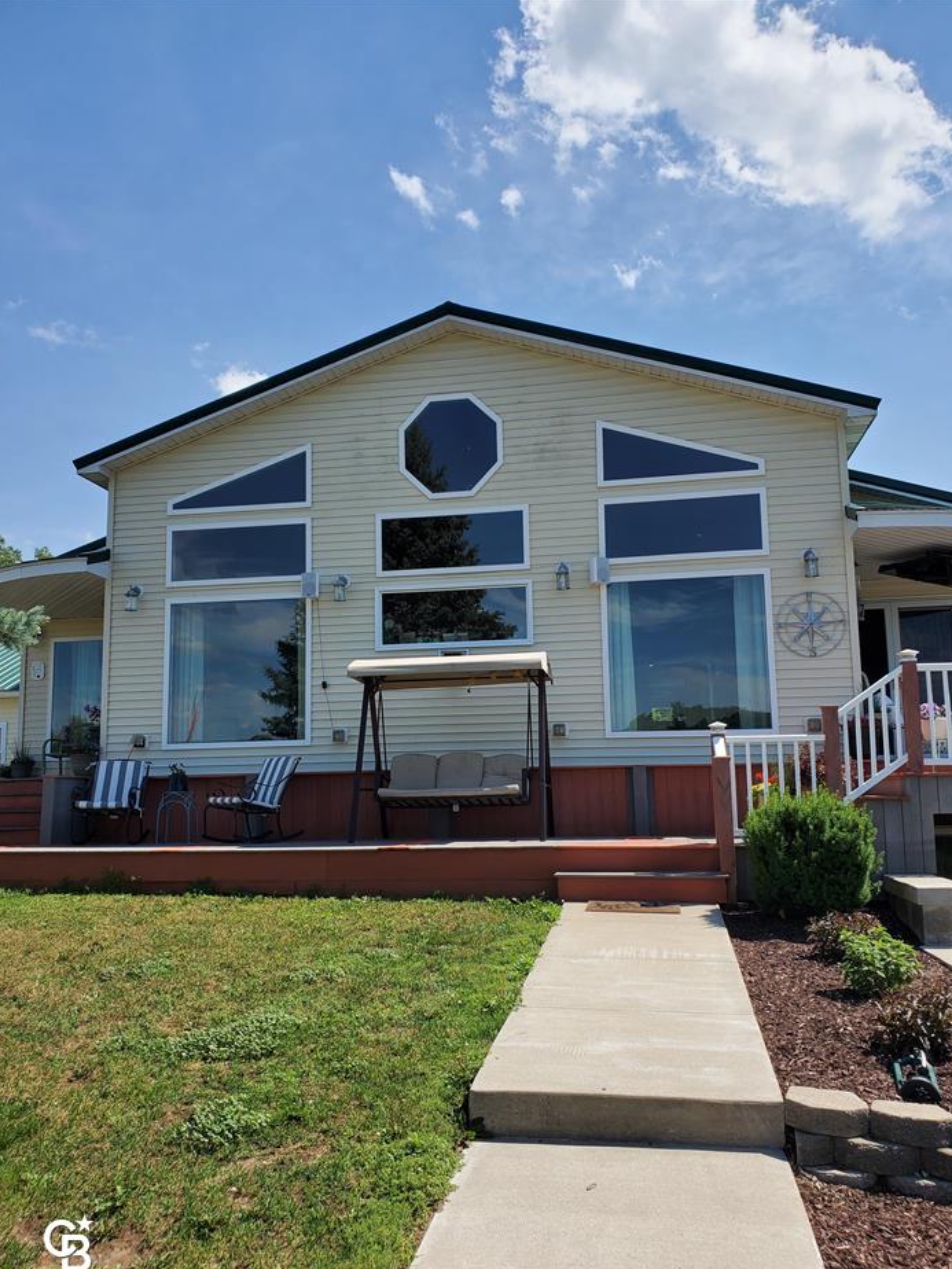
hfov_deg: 51.4
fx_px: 990
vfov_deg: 65.3
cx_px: 474
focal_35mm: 27
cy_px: 656
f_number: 2.4
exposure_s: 1/1702
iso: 50
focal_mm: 4.3
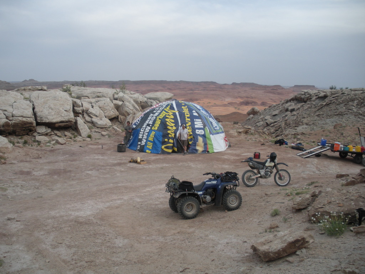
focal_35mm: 36
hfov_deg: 51.4
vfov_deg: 39.7
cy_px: 137
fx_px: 380
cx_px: 182
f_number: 3.5
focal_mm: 6.3
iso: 64
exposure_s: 1/240
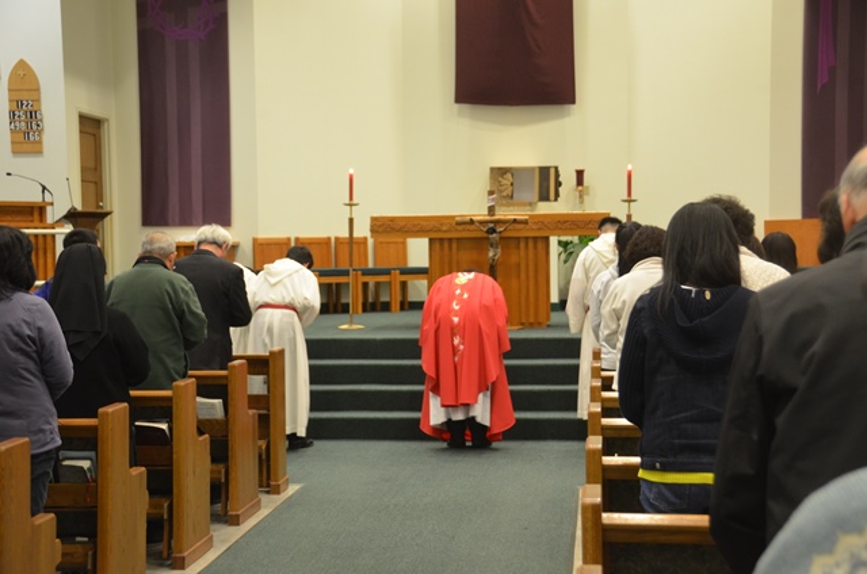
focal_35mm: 60
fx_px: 1442
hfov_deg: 33.5
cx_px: 434
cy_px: 287
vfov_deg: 22.5
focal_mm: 40
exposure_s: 1/30
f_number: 4.5
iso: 1600
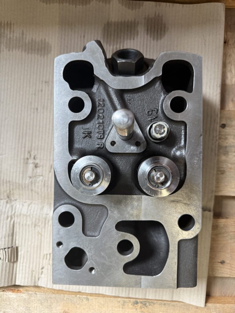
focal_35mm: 24
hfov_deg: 56.8
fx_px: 217
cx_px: 118
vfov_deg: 71.6
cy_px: 156
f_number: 1.78
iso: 200
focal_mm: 6.76
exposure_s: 1/73
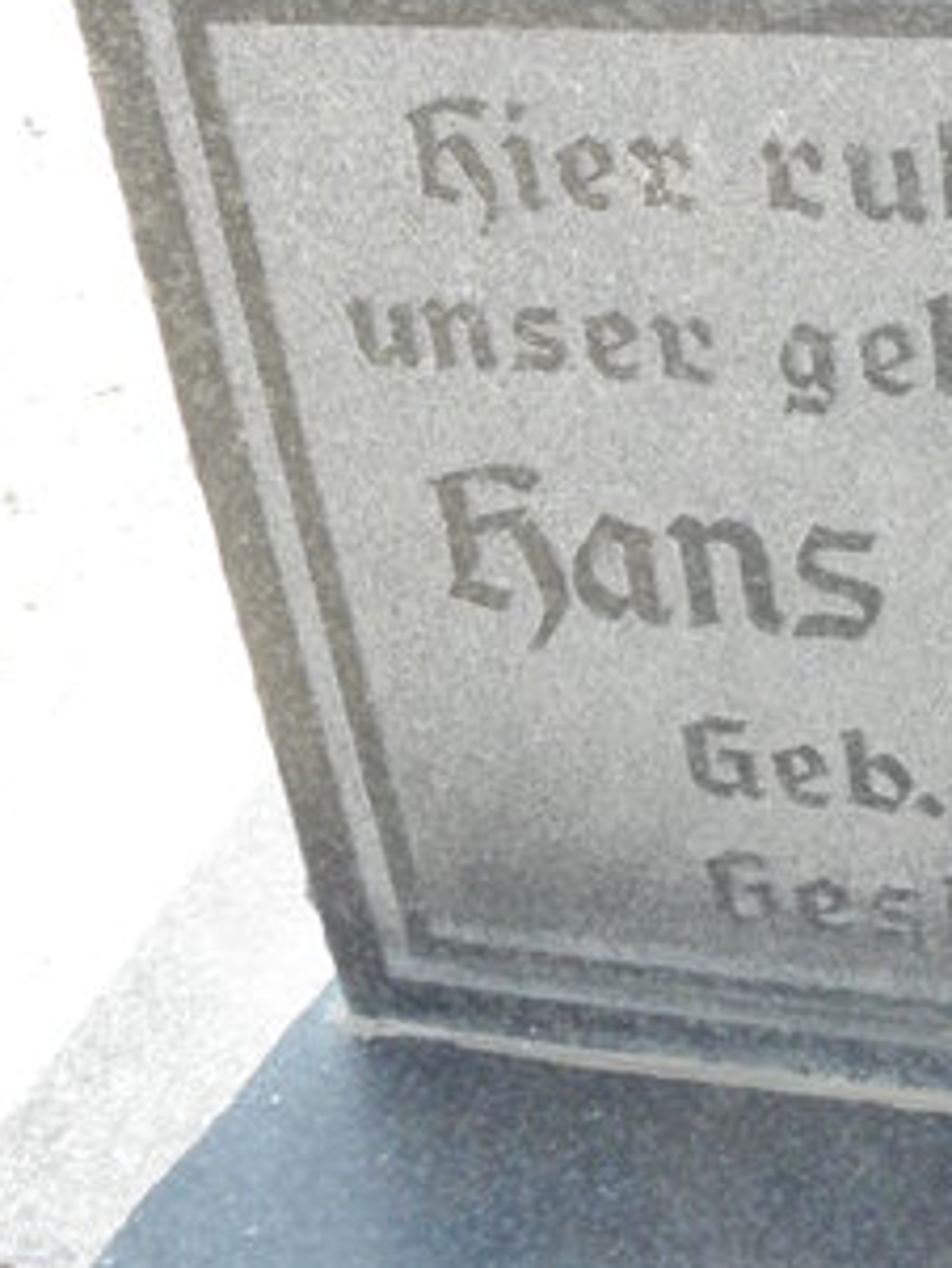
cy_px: 211
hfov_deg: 20.0
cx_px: 1146
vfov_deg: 27.5
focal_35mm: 69
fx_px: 2528
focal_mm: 4.6
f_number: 5.6
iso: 200
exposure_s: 1/100
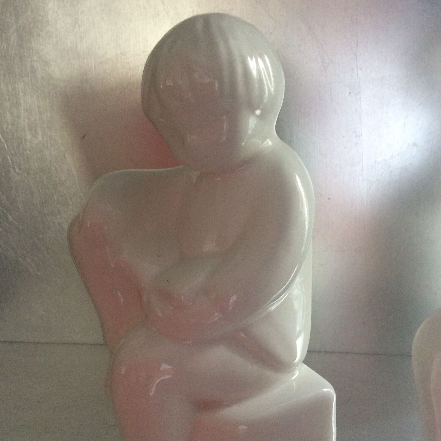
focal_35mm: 38
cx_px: 220
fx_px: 548
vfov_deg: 43.7
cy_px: 260
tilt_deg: -17.0
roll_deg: +3.1
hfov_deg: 43.9
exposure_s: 1/25
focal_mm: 3.3
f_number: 2.4
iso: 125
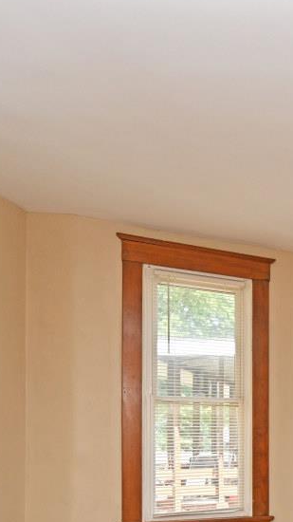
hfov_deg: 24.1
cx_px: 425
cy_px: 446
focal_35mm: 40
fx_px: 553
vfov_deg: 46.7
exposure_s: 1/100
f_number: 5
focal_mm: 14
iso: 200
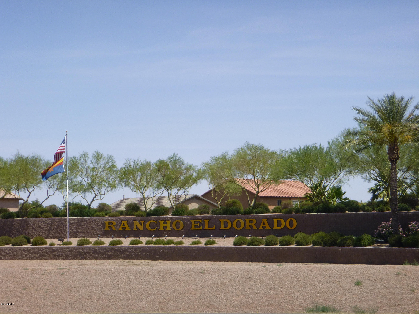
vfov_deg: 14.8
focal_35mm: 100
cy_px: 157
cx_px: 210
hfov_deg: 19.6
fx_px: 1210
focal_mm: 18
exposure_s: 1/400
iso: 100
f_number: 5.7
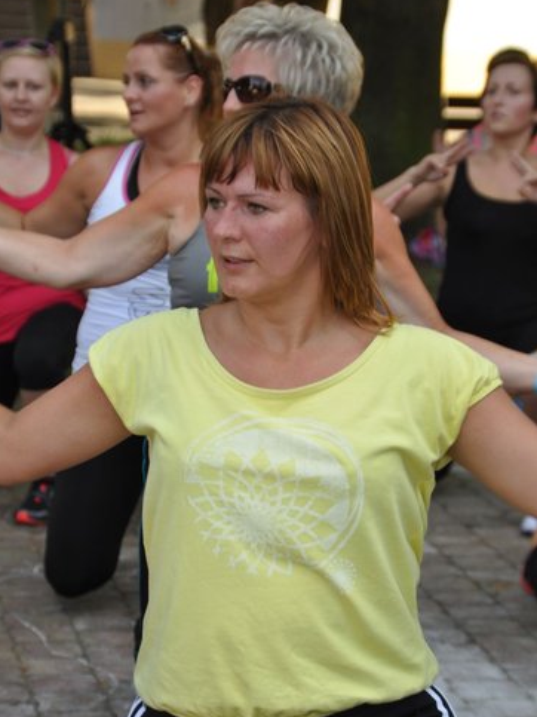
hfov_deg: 11.3
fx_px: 2711
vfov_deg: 15.1
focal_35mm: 131
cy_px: 367
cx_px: 268
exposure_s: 1/125
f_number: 5.3
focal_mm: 80
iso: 200
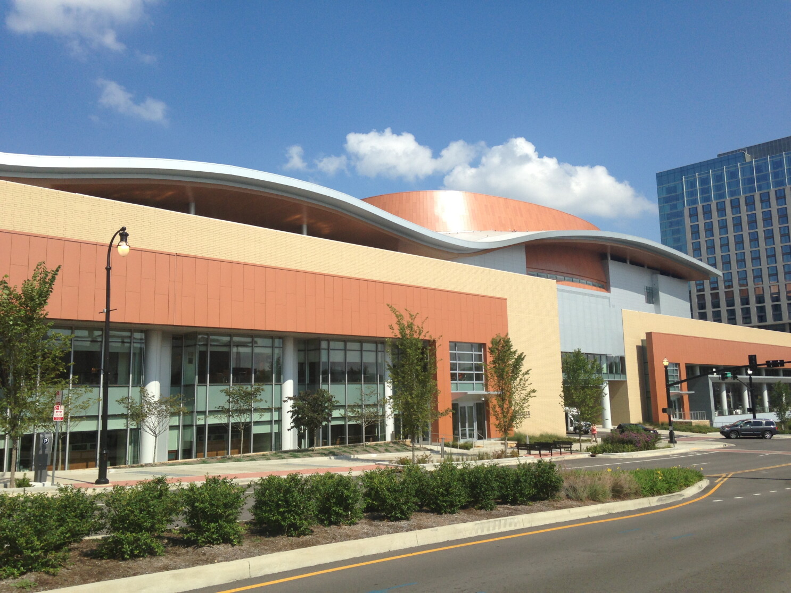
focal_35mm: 33
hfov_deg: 55.3
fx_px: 754
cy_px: 296
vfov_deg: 43.0
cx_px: 396
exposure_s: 1/2088
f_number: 2.4
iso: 50
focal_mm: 4.13
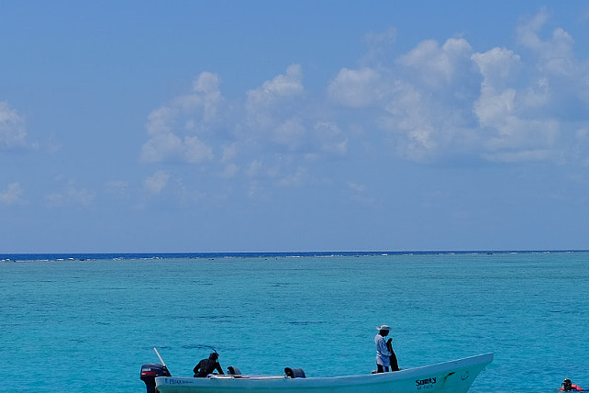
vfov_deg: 10.4
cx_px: 89
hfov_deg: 15.4
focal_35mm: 132
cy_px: 282
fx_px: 2159
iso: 200
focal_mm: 35
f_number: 8
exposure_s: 1/1000
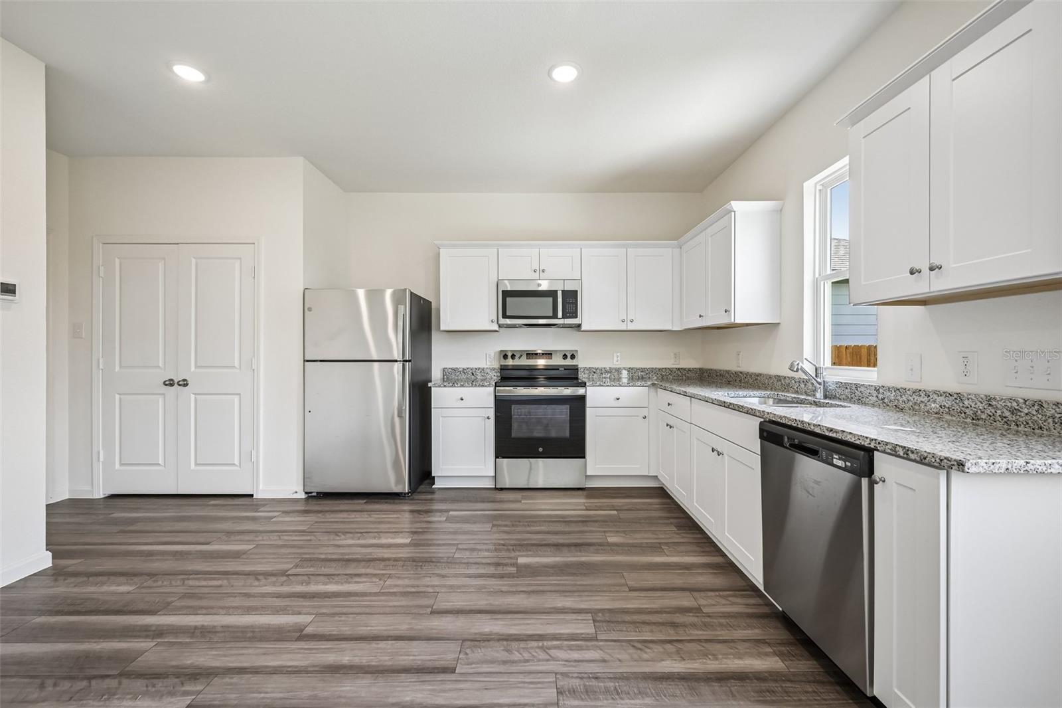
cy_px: 354
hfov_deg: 102.3
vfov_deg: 79.2
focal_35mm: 14
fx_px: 428
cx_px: 531
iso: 250
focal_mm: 14.5
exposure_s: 1/30
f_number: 9
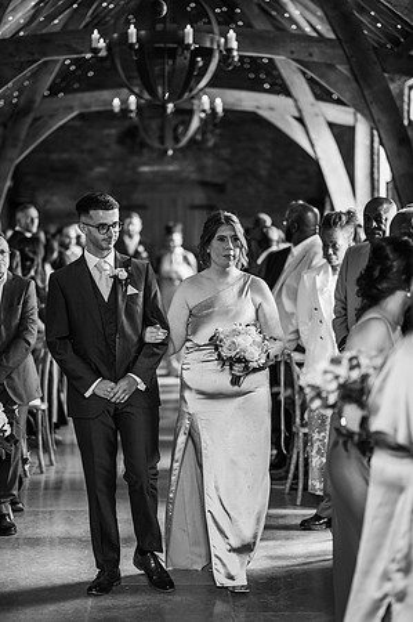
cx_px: 206
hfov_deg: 16.0
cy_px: 311
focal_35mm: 85
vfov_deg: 23.9
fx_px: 1466
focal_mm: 85
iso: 900
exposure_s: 1/200
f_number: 1.8
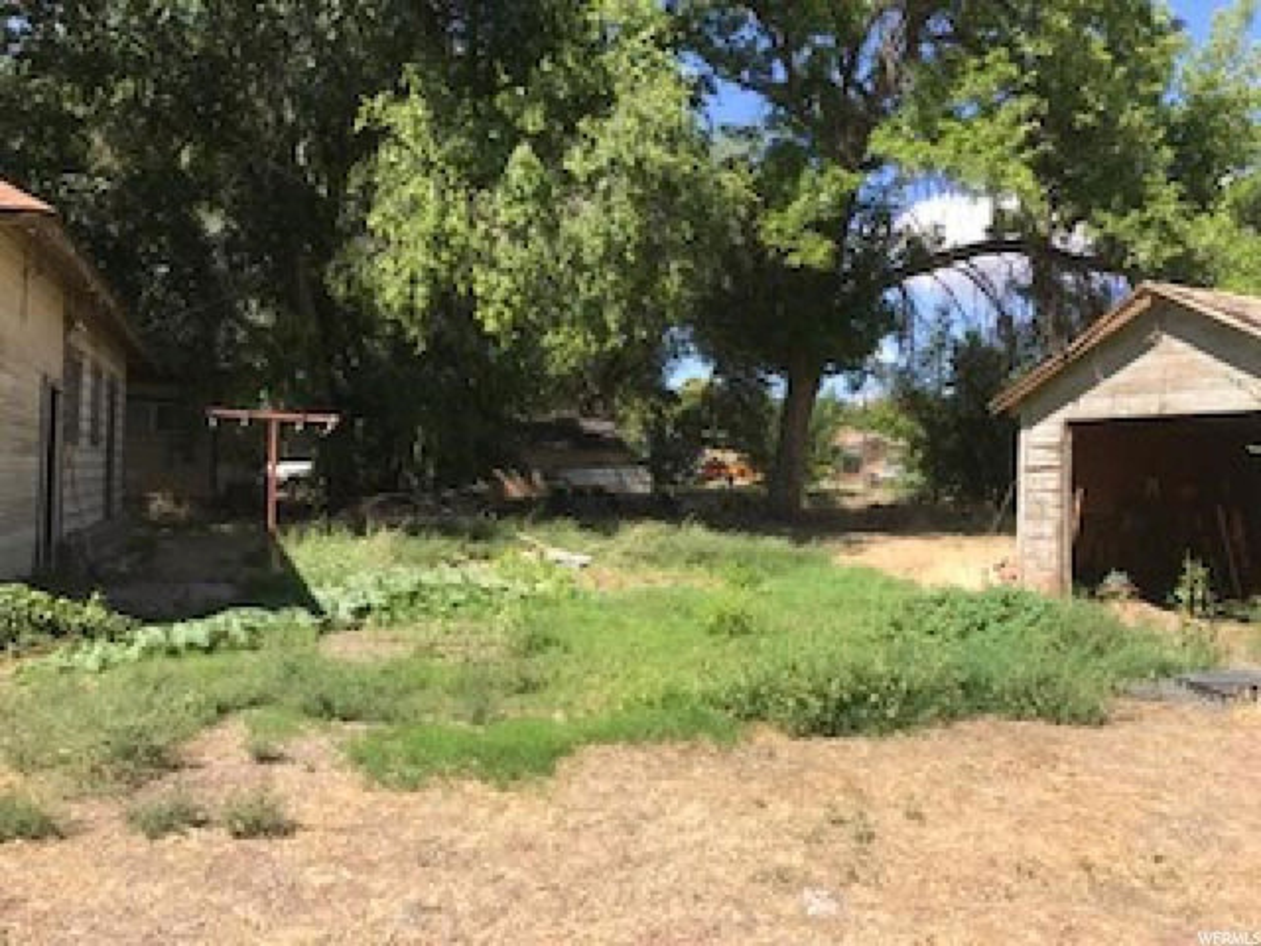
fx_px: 1020
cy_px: 473
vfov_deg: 49.7
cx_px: 630
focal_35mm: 28
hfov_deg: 63.4
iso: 20
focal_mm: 3.99
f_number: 1.8
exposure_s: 1/1350
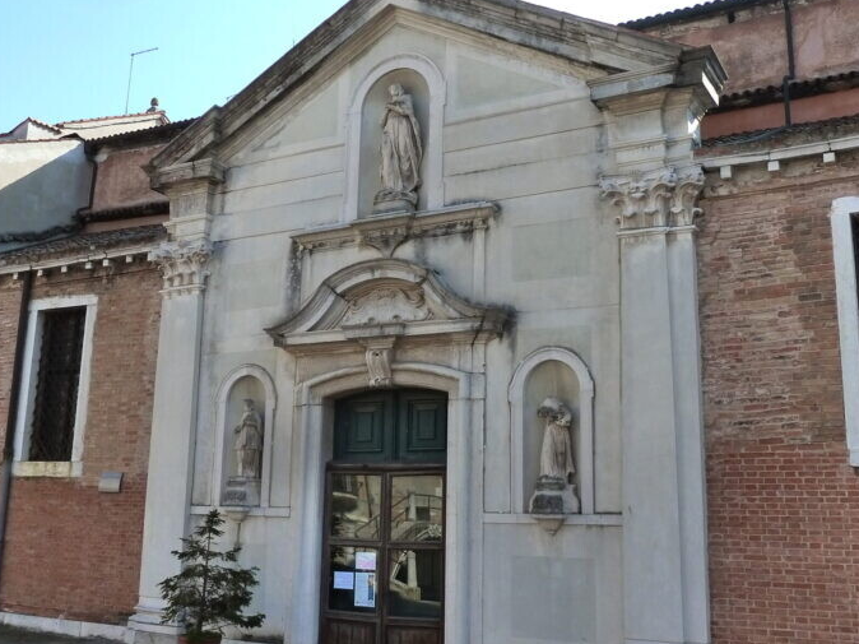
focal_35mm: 38
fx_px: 943
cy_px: 310
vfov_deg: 37.7
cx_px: 394
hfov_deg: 48.9
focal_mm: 4.1
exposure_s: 1/250
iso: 200
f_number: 4
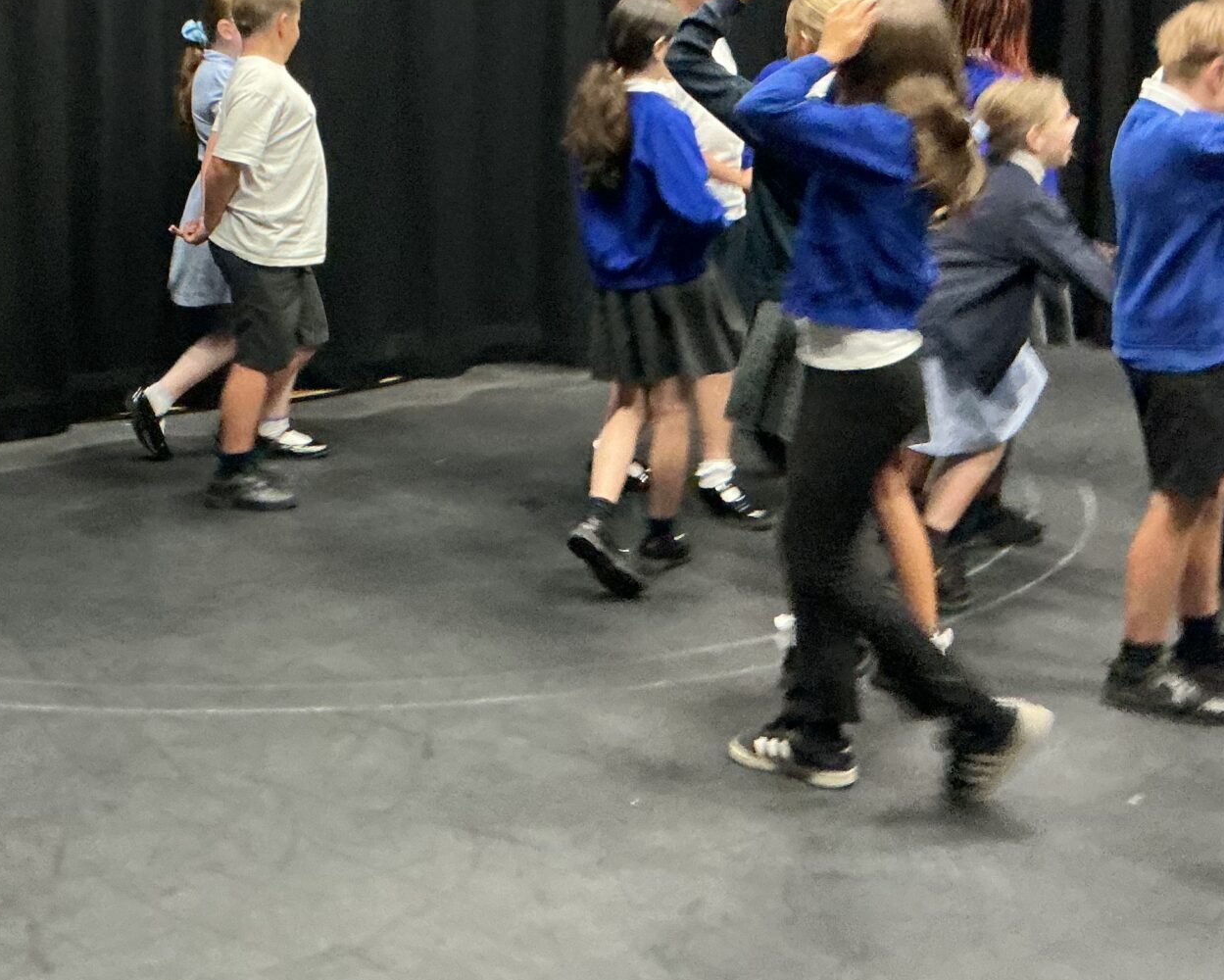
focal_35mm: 58
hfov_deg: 31.7
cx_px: 269
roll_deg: +0.2
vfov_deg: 25.7
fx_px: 2102
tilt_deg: -1.3
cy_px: 164
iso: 400
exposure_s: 1/30
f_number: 1.8
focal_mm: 3
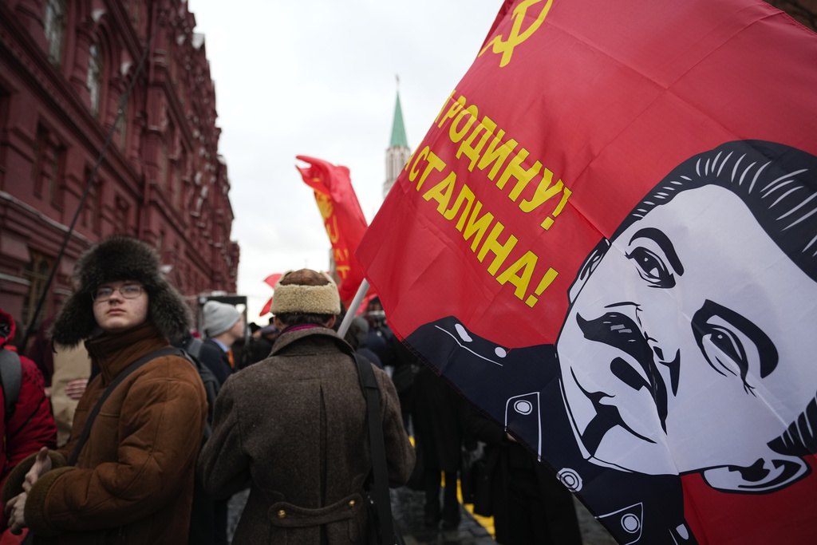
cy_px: 272
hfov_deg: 81.2
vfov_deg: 59.5
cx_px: 408
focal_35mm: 21
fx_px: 477
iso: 800
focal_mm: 21
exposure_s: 1/640
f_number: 2.8
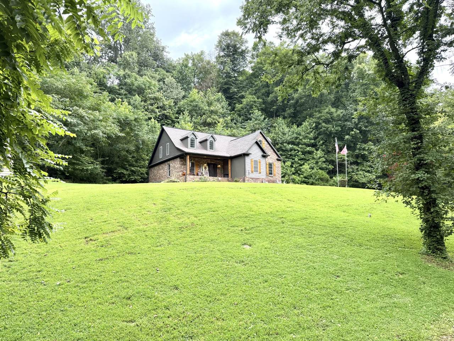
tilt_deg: +8.4
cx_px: 227
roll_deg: +0.5
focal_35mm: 24
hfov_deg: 71.6
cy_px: 170
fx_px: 315
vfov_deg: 56.8
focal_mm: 6.76
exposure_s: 1/671
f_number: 1.78
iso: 100
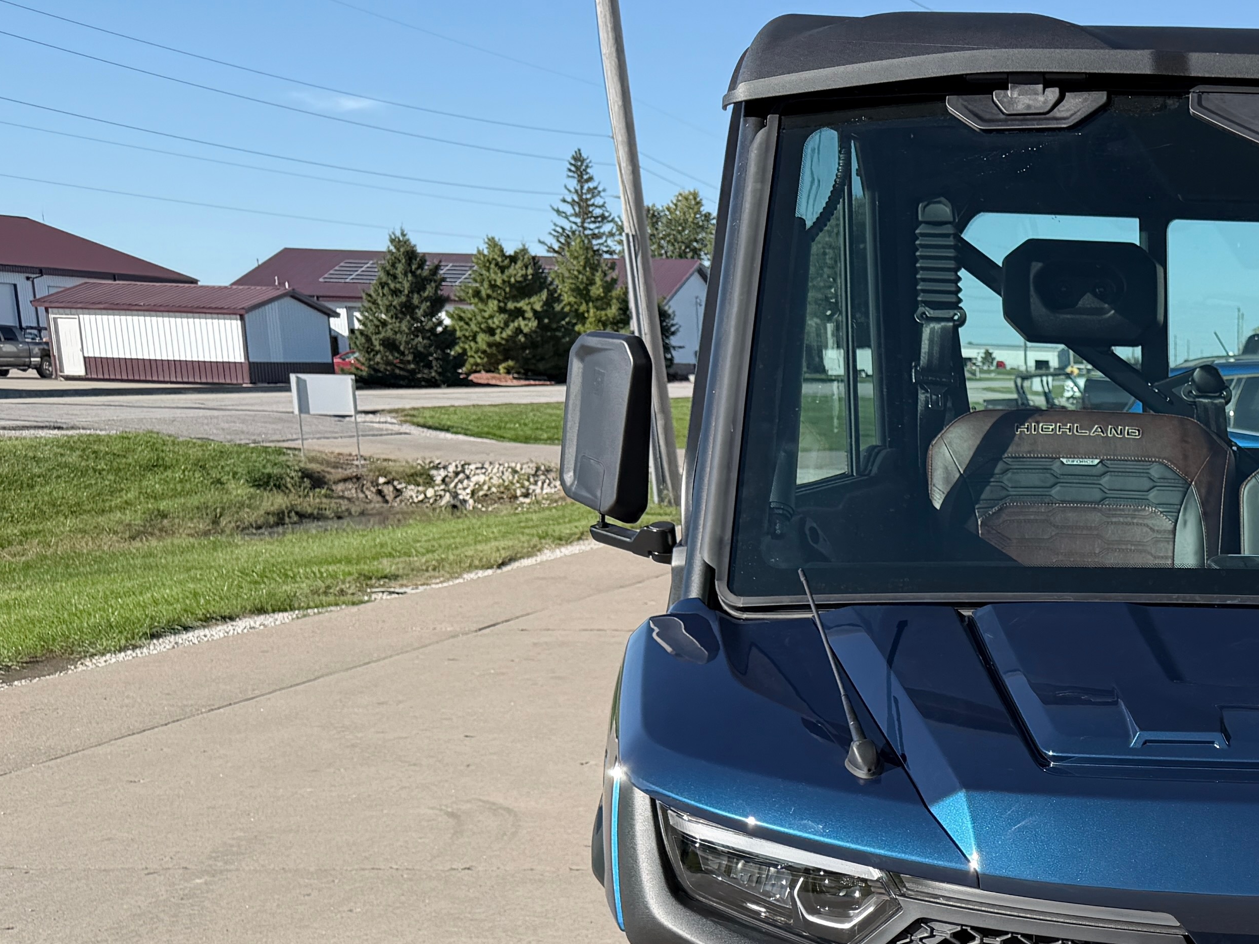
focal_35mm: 55
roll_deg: -2.1
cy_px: 945
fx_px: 2000
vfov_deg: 25.3
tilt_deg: -12.9
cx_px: 1391
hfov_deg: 31.0
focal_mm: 6.76
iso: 80
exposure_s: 1/2611
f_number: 1.78
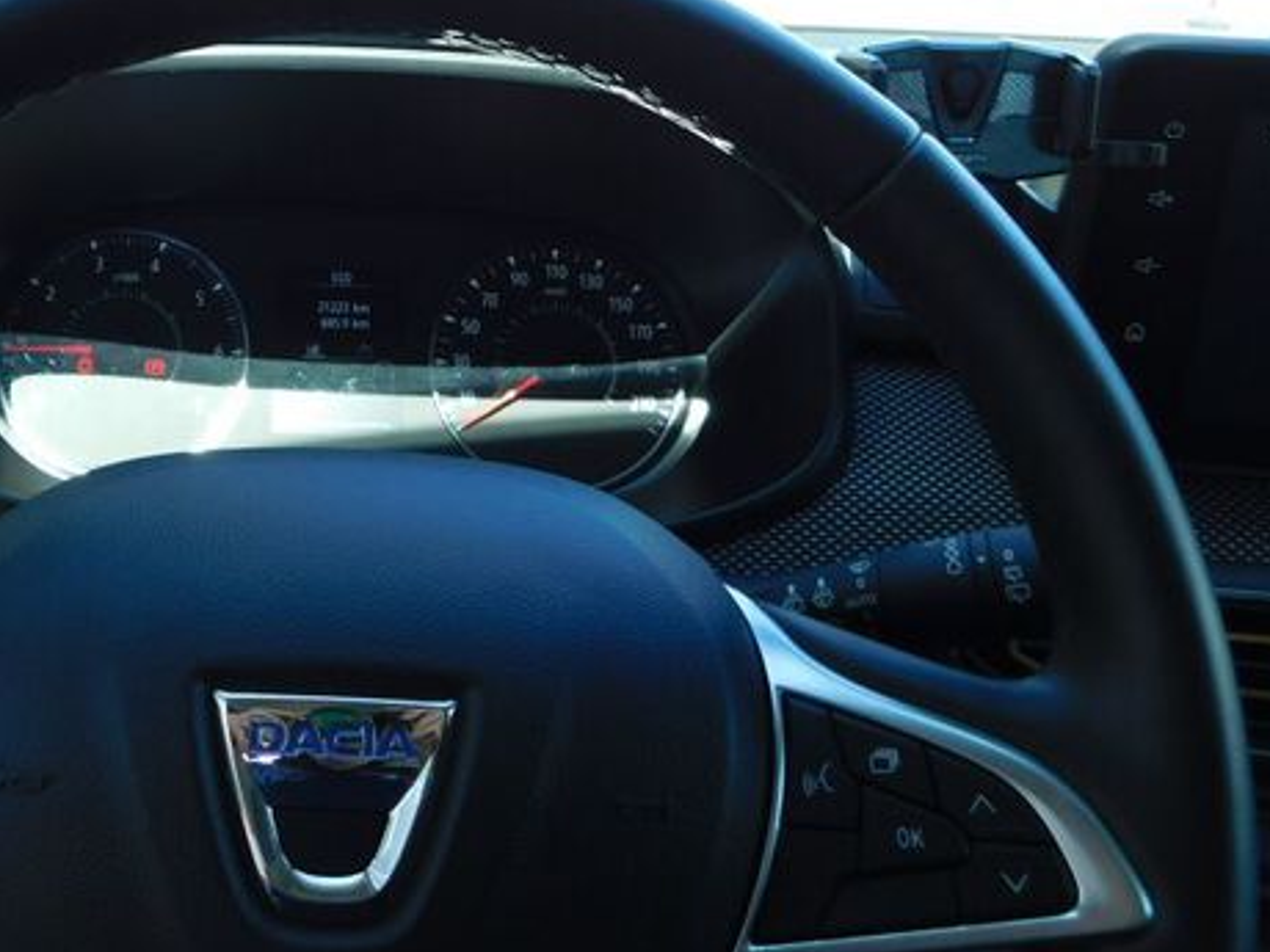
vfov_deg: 35.2
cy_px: 246
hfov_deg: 45.1
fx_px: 1468
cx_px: 306
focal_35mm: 40
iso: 125
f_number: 3
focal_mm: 4
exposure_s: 1/125
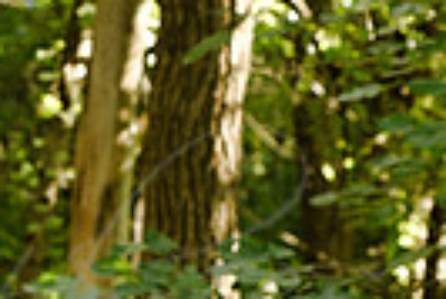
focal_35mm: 201
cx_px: -252
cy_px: 341
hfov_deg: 9.9
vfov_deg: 6.8
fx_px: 2493
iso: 200
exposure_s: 1/60
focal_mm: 46
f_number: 4.5
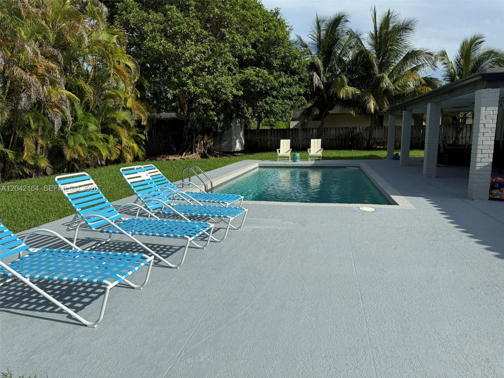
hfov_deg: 71.6
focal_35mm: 24
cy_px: 189
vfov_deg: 56.8
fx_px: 349
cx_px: 252
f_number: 1.78
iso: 80
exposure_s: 1/6173
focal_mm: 6.76
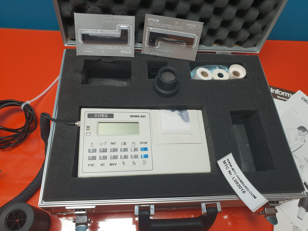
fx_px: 231
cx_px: 154
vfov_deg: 53.1
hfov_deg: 67.3
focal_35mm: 26
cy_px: 116
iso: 125
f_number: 2.4
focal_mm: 4.3
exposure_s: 1/50
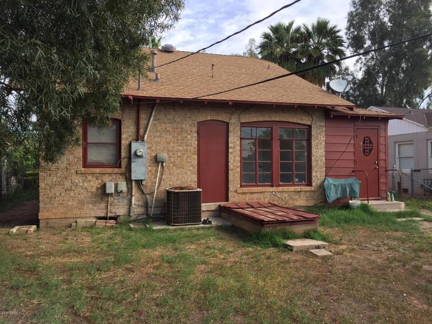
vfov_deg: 48.2
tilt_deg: +2.2
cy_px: 162
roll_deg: +0.8
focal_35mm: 29
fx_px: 362
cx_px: 216
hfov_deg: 61.7
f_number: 2.2
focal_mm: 4.15
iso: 32
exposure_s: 1/807
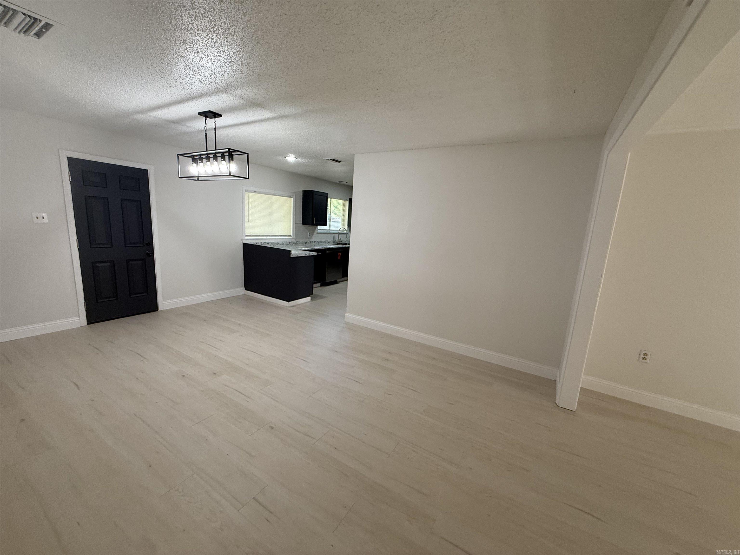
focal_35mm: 14
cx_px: 370
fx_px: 299
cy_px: 278
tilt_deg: -9.7
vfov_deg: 85.7
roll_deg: -3.7
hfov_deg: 102.1
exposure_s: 1/120
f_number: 2.2
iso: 200
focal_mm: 2.22
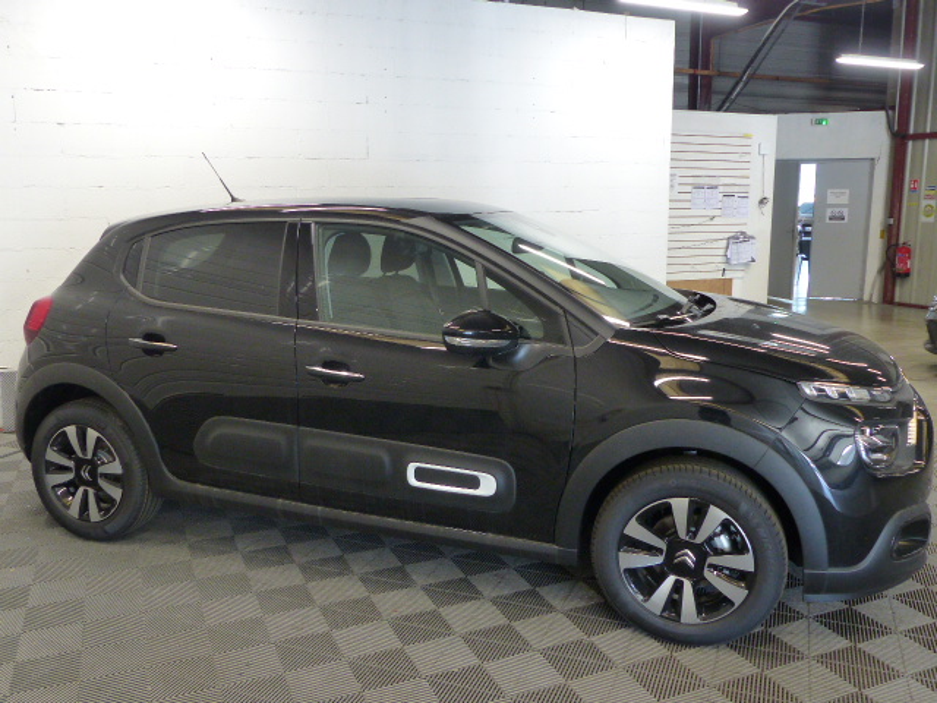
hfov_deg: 61.7
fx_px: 785
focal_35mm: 29
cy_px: 352
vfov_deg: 48.2
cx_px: 468
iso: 400
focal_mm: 5.1
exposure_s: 1/50
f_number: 2.8
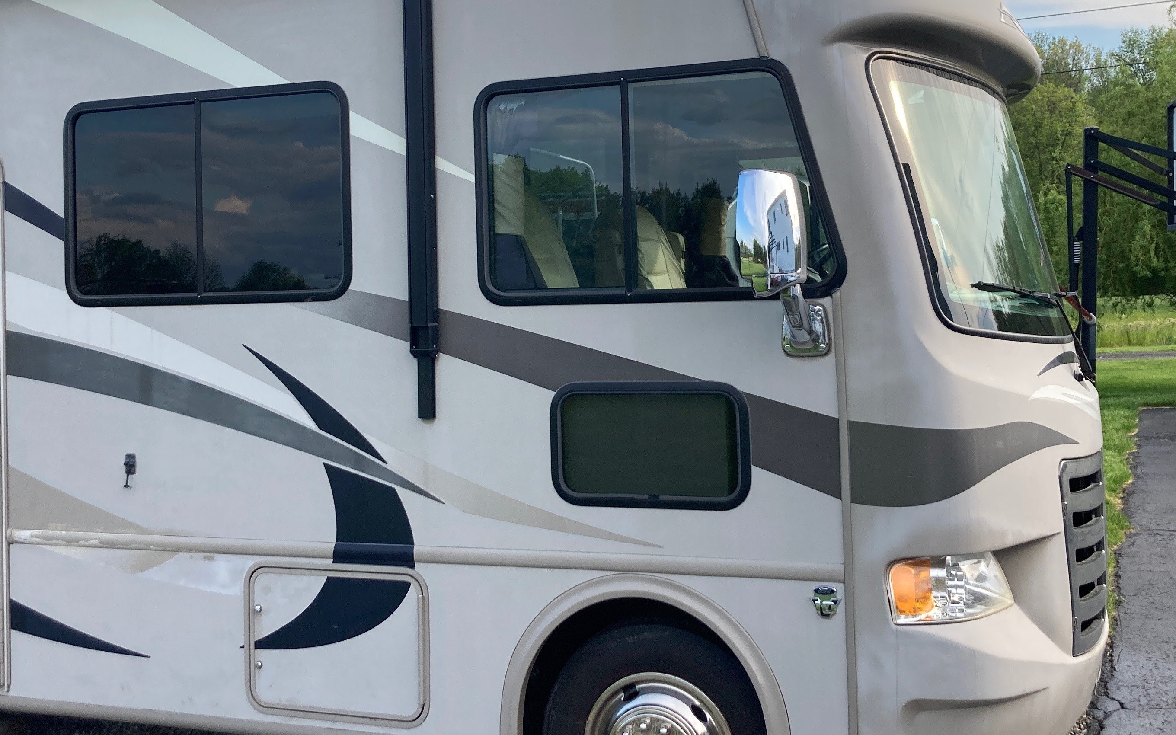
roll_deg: -0.4
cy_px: 285
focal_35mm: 44
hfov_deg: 45.3
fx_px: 1410
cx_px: 598
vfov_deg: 29.1
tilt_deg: +0.0
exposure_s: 1/704
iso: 20
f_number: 1.8
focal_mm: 3.99
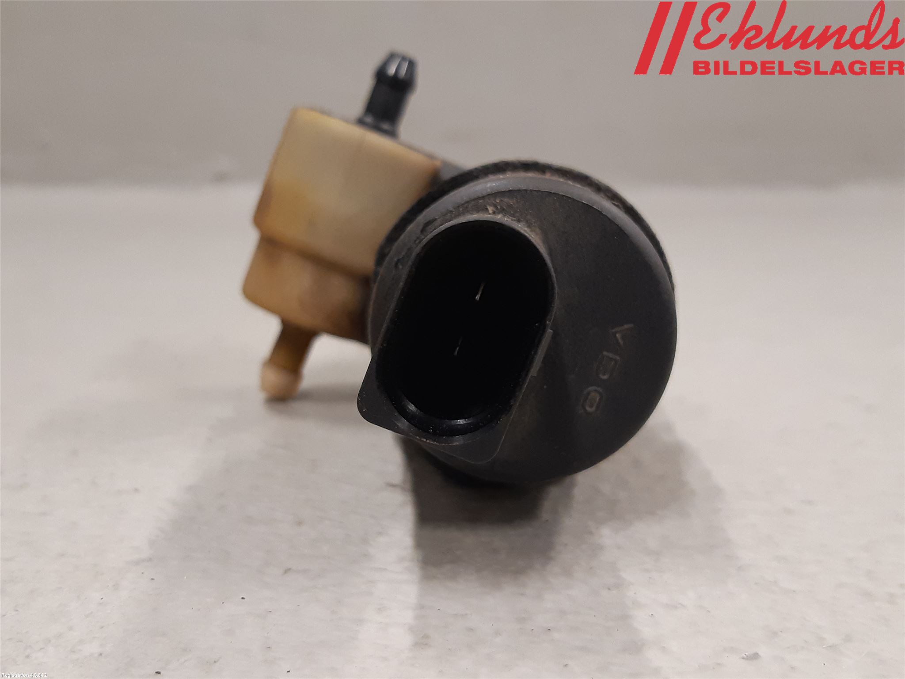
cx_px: 452
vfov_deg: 53.1
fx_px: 680
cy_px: 340
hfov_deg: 67.3
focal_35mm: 26
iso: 160
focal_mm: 3.93
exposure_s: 1/50
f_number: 1.7
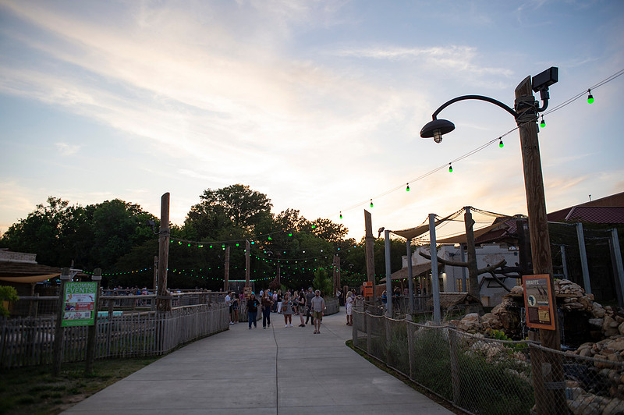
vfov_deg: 53.1
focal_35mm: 24
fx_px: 416
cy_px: 208
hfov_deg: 73.8
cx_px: 312
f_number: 4
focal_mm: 24
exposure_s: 1/200
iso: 200
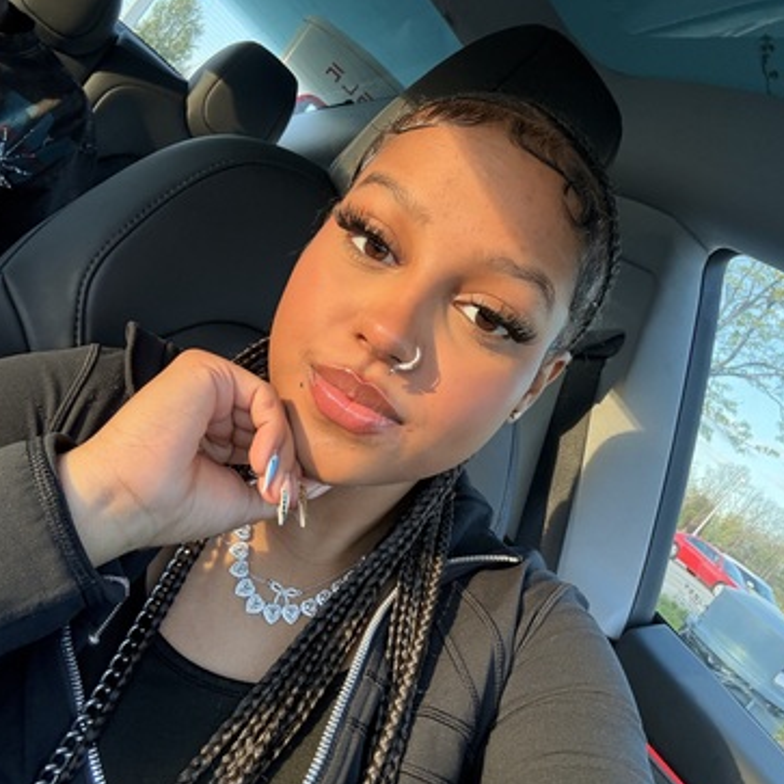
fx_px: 717
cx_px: 390
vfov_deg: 57.3
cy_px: 382
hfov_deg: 57.3
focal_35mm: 28
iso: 64
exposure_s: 1/122
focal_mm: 2.69
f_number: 1.9
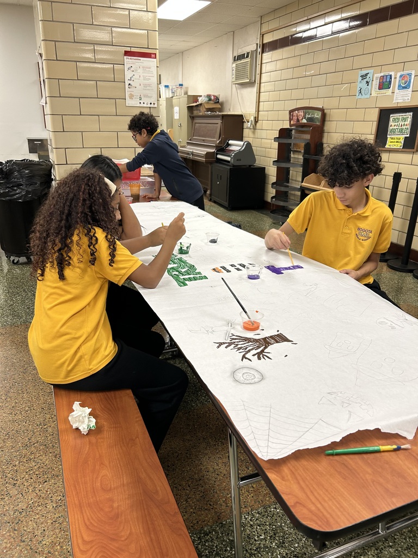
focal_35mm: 26
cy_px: 279
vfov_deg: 67.3
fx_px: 419
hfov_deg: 53.1
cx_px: 209
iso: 100
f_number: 1.5
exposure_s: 1/120
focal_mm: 5.7
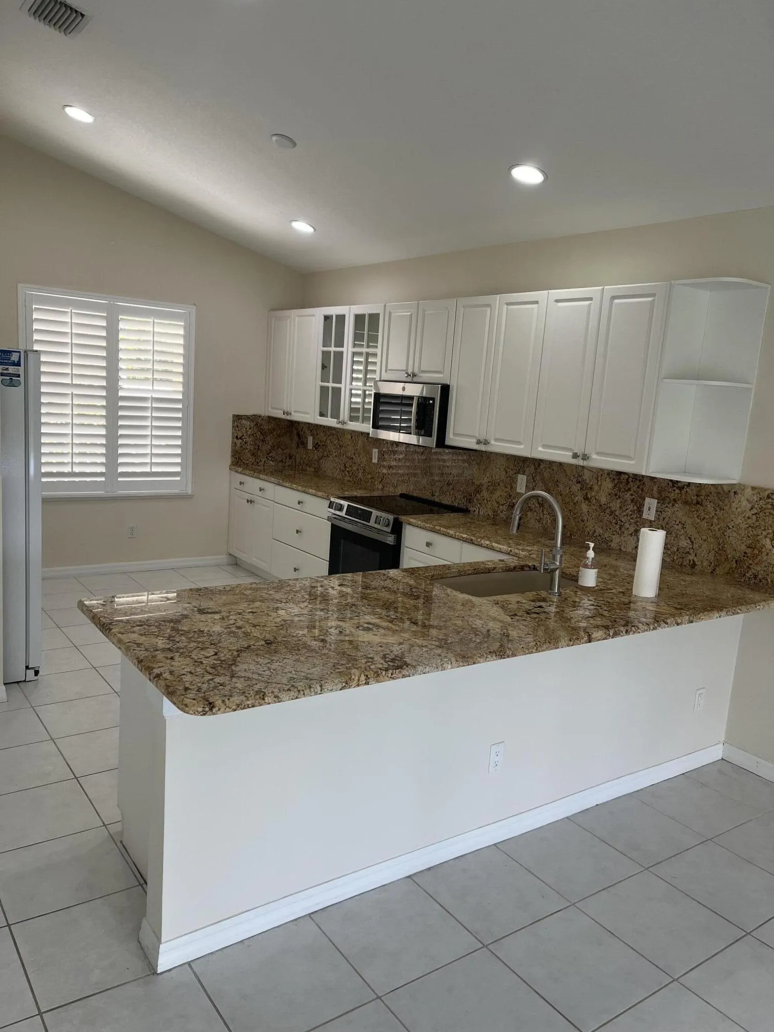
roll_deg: -4.3
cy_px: 516
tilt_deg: -9.4
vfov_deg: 67.3
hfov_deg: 53.1
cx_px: 387
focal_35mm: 26
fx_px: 775
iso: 64
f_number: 1.6
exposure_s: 1/121
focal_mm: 5.1
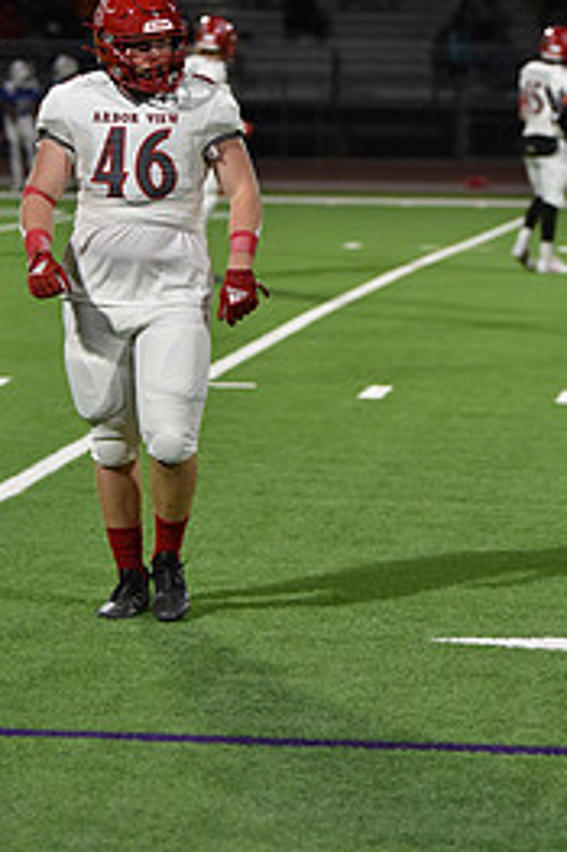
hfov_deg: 7.6
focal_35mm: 180
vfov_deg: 11.4
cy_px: 272
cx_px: 152
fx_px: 4258
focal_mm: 105
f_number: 2.8
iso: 2000
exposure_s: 1/640
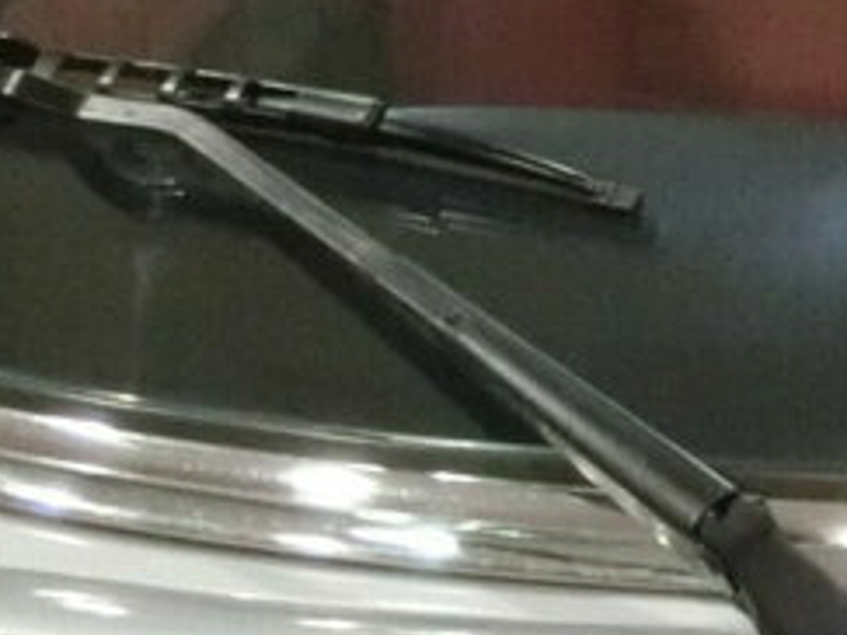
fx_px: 3986
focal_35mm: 163
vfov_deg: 9.1
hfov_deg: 11.3
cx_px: 1513
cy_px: 49
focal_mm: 5.93
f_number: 3.7
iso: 800
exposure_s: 1/30
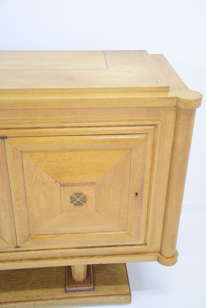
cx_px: 103
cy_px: 154
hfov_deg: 29.9
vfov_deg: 43.6
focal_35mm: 45
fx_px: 386
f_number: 4.2
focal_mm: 30
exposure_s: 1/60
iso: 4500
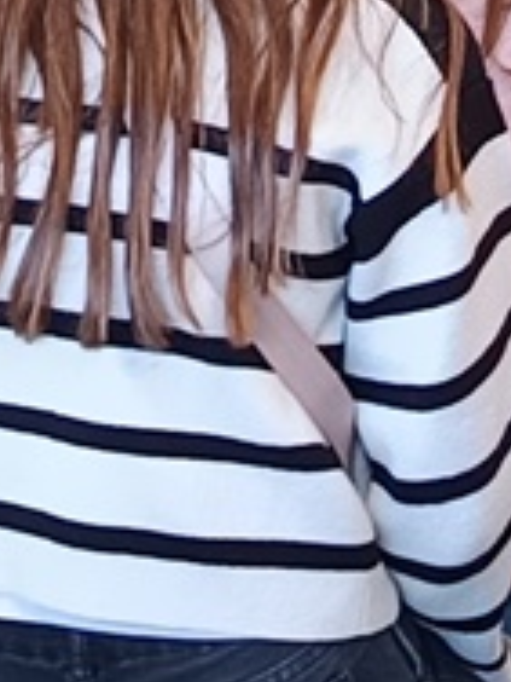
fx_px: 2008
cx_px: 913
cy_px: -83
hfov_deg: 13.1
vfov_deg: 18.5
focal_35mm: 102
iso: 300
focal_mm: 5.31
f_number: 1.7
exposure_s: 1/50
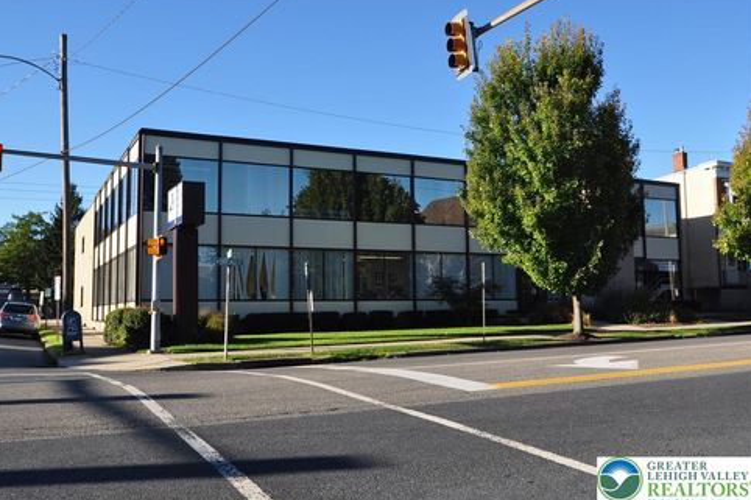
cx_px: 363
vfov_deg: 44.2
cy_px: 249
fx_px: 616
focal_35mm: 30
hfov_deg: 62.8
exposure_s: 1/250
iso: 280
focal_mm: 19
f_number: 10
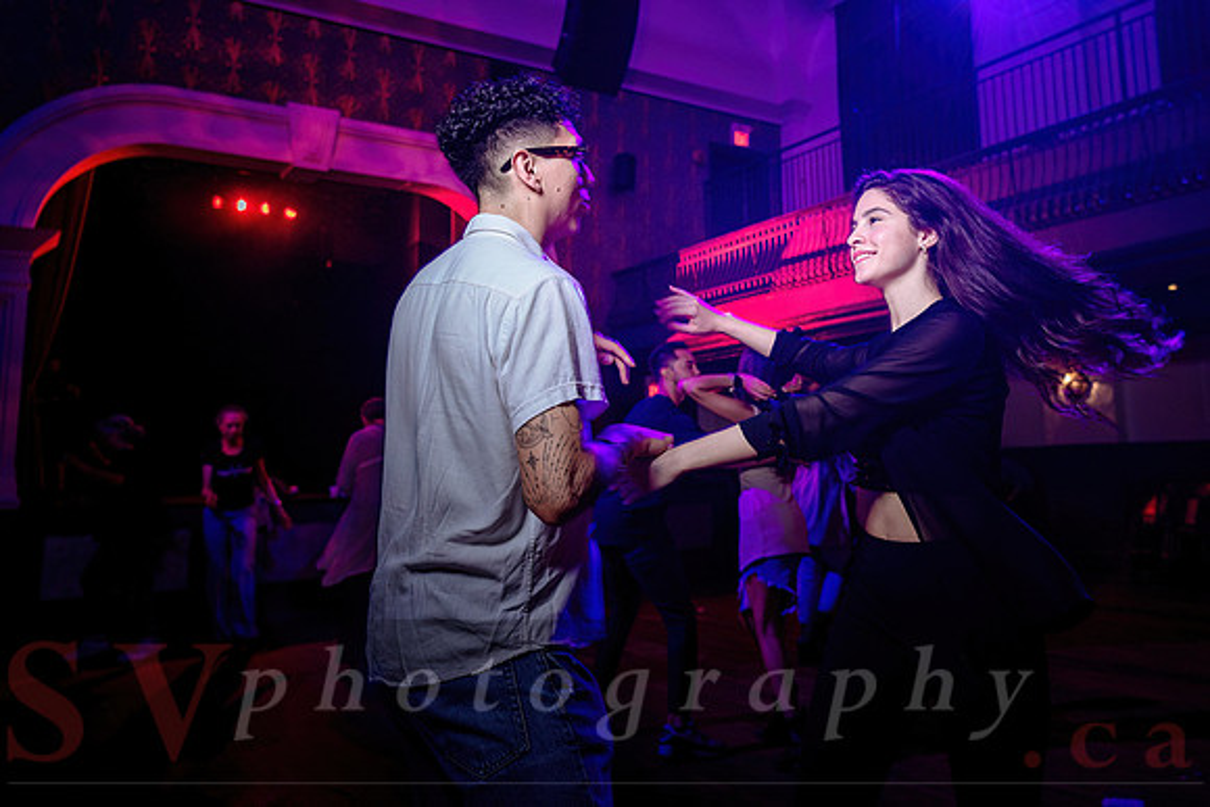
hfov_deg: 62.6
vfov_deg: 44.1
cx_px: 689
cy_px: 312
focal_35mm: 29
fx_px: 990
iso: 1000
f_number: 3.2
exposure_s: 1/60
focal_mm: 24
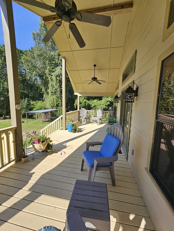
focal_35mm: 13
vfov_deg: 106.2
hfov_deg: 89.9
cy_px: 116
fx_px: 87
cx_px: 87
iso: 50
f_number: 2.2
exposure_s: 1/984
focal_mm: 2.2
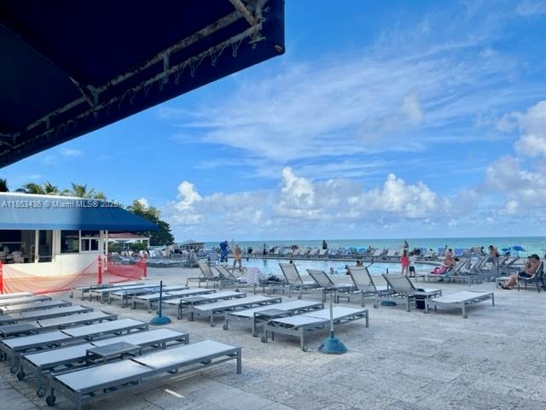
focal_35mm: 26
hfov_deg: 67.3
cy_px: 205
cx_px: 273
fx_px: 410
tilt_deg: +3.7
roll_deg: +1.8
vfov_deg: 53.1
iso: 50
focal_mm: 5.1
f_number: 1.6
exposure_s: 1/4854
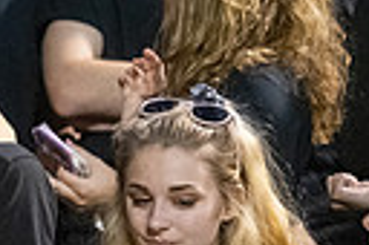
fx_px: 5661
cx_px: -421
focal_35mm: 553
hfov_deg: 3.7
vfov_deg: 2.5
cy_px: 186
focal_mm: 122
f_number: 2.8
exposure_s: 1/640
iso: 6400
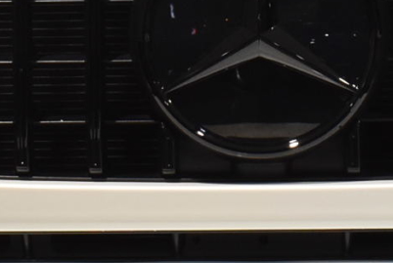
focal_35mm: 277
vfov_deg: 5.0
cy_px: 22
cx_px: 282
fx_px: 3029
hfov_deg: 7.4
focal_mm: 29
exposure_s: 1/50
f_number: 8
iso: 800
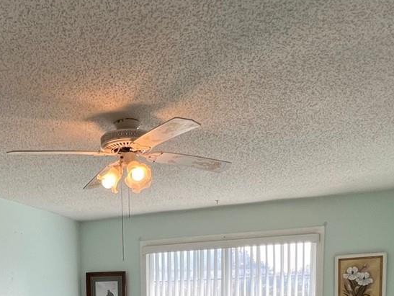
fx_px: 433
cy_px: 355
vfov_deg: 31.6
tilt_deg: -8.2
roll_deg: +1.9
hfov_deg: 47.2
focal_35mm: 38
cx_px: 99
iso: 32
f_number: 1.8
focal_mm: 1.57
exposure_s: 1/193
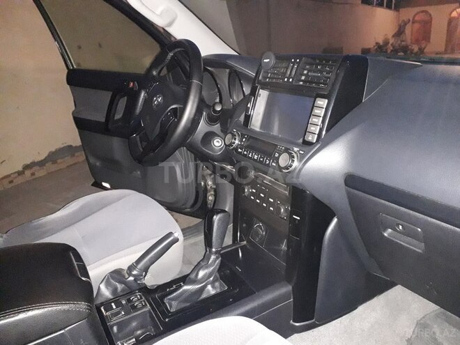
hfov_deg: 65.3
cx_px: 230
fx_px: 359
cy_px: 172
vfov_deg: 51.4
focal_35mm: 27
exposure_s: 1/20
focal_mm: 3.6
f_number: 1.9
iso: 640
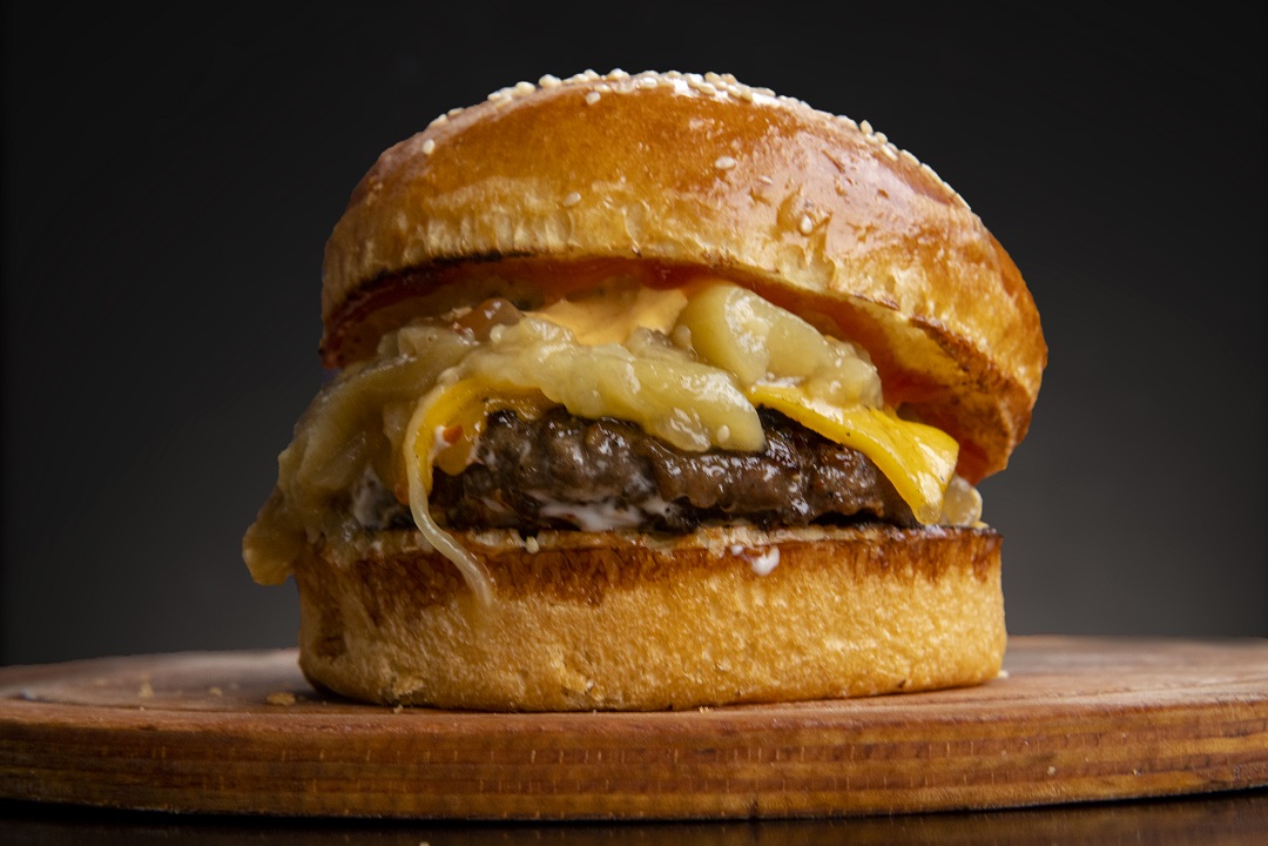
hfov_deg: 43.6
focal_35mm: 45
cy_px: 423
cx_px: 634
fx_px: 1585
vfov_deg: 29.9
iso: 1250
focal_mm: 30
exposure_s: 1/100
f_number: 9
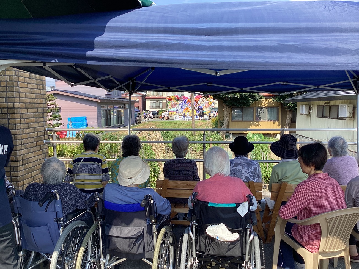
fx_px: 322
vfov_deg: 45.4
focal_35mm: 31
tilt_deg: -3.1
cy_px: 134
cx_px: 180
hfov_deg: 58.3
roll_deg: +0.4
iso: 25
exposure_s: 1/539
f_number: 2.4
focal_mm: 3.3
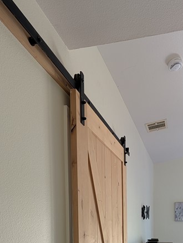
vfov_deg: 53.2
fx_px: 197
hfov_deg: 47.9
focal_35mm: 28
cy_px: 230
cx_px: 138
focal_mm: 2.02
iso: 42
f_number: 1.7
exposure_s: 1/23.8
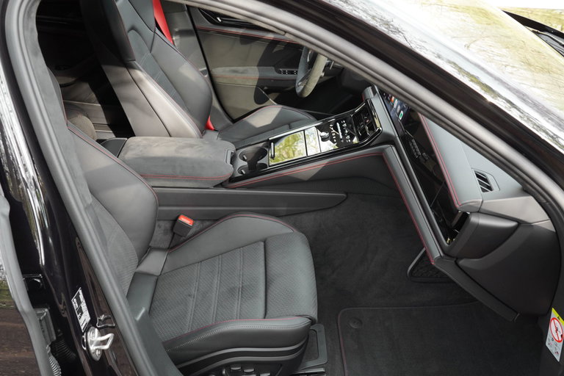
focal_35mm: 36
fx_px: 564
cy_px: 188
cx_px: 282
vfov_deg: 36.9
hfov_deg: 53.1
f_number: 9
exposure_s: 1/40
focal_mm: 36
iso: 1250
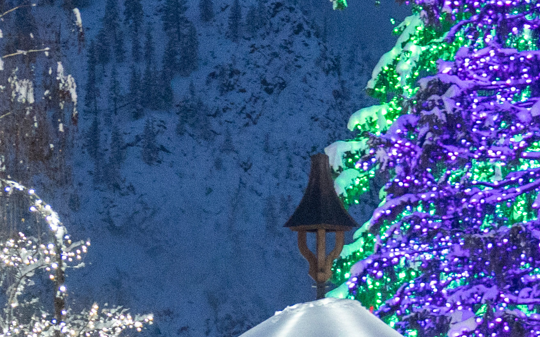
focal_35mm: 305
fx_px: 4489
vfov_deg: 4.3
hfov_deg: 6.9
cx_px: 331
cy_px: 451
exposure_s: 1/125
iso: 1000
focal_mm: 48
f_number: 2.8
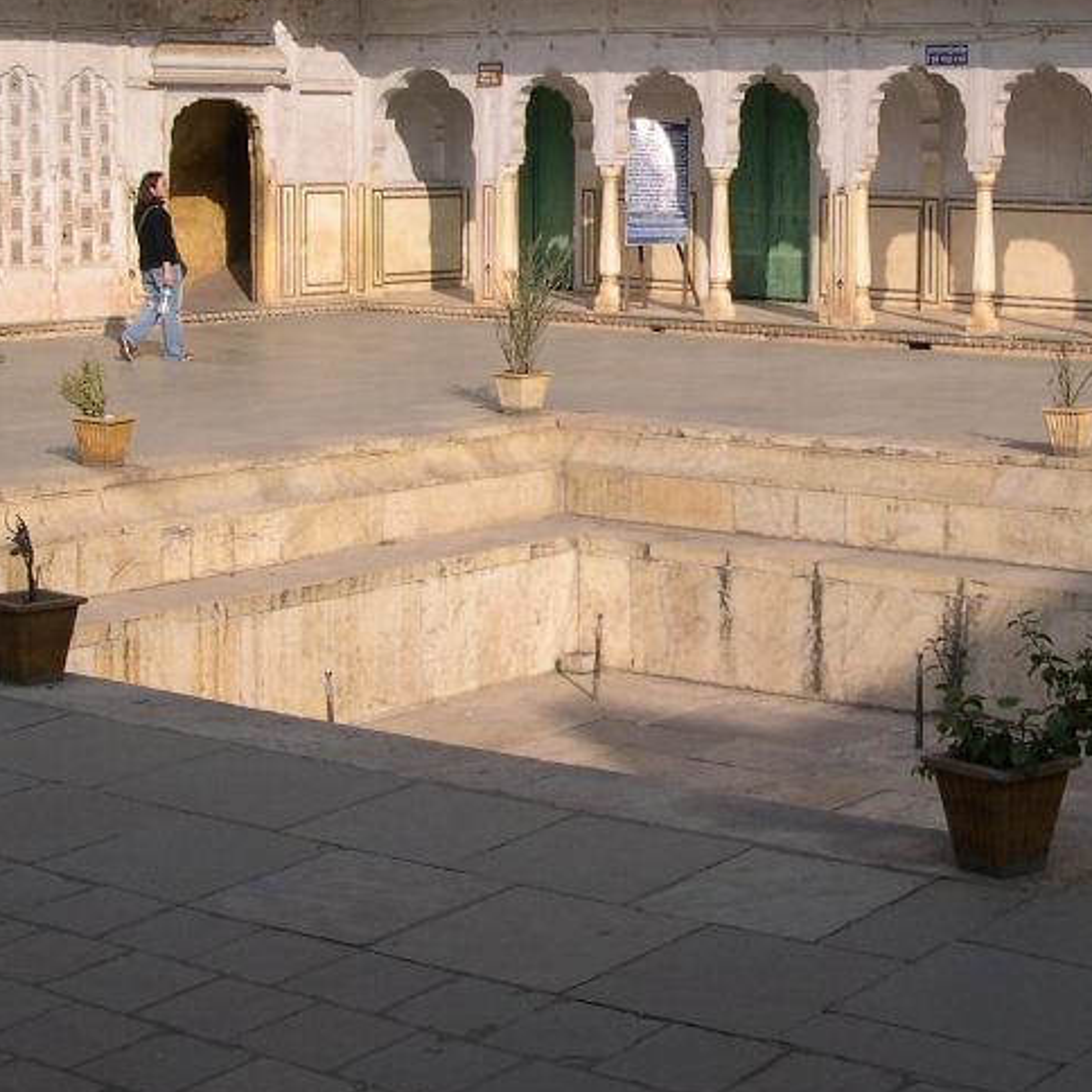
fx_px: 2534
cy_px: 361
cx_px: 754
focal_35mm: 71
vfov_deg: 24.2
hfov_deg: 24.2
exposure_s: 1/222
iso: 100
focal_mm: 8
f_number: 7.6
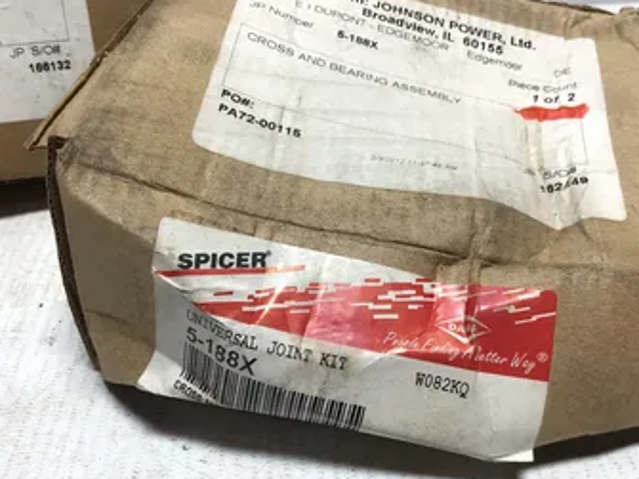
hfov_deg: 50.1
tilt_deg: -38.0
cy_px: 260
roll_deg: +0.1
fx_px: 683
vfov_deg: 38.6
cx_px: 340
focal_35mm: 37
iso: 40
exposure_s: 1/120
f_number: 2.4
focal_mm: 3.3
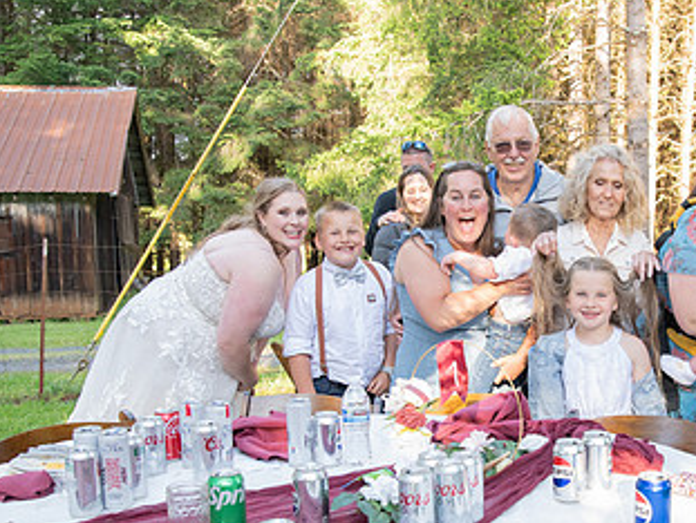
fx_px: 866
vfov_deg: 33.4
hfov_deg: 42.6
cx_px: 515
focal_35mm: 43
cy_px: 348
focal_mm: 24
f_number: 4
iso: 1250
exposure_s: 1/320
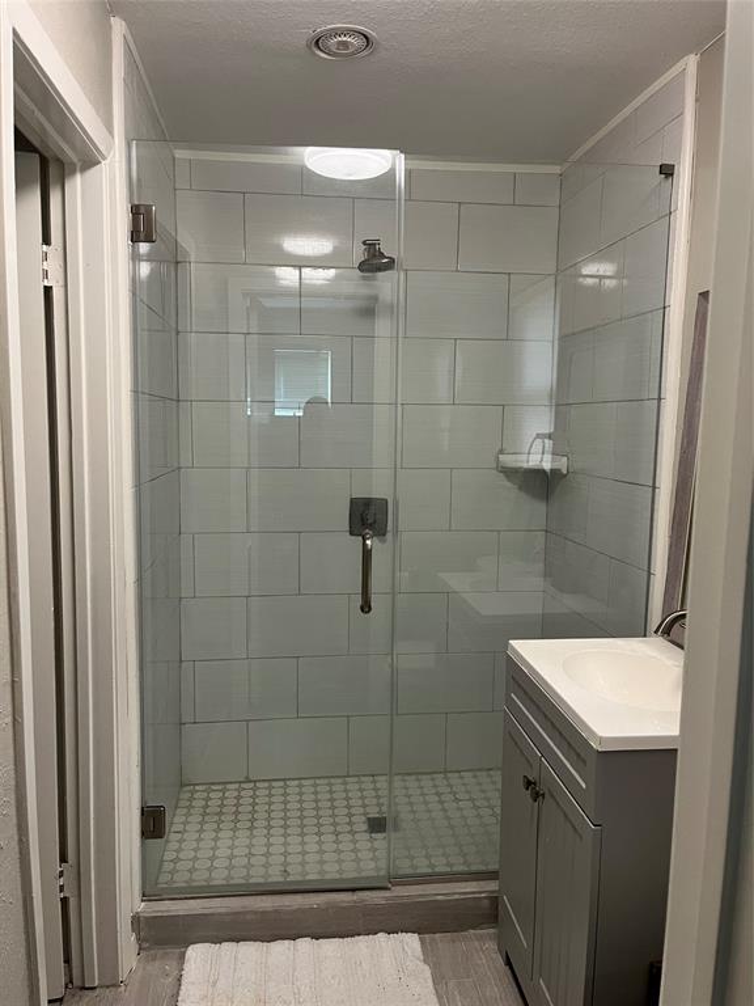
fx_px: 755
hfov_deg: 53.1
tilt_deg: -7.2
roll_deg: +0.0
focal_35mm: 26
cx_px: 377
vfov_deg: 67.3
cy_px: 503
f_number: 1.6
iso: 200
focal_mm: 5.1
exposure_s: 1/60
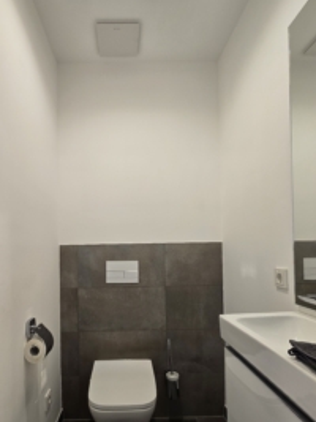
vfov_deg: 84.0
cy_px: 247
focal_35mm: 19
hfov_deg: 67.9
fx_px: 231
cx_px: 124
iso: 80
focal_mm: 2.2
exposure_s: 1/50
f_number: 2.2
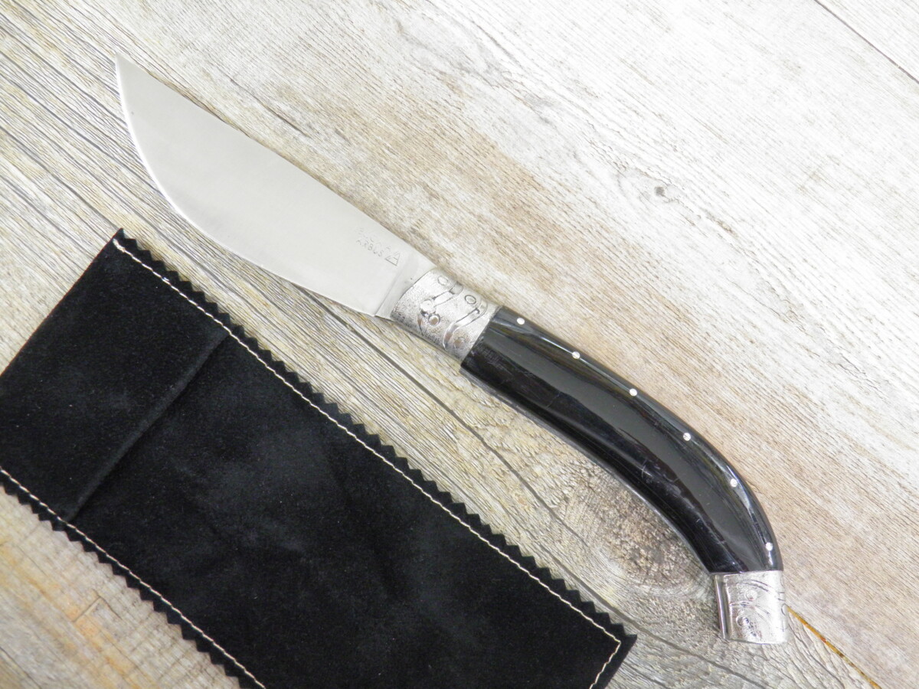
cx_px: 460
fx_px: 1168
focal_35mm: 44
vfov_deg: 32.9
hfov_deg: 42.9
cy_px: 344
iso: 200
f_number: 3.3
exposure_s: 1/6
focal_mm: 7.9
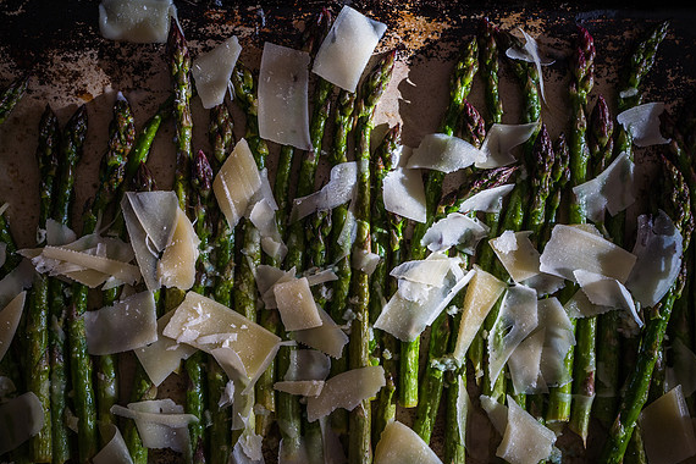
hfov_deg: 49.5
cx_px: 337
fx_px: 754
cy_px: 223
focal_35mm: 39
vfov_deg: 34.2
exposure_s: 1/80
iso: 250
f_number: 4.5
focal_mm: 35
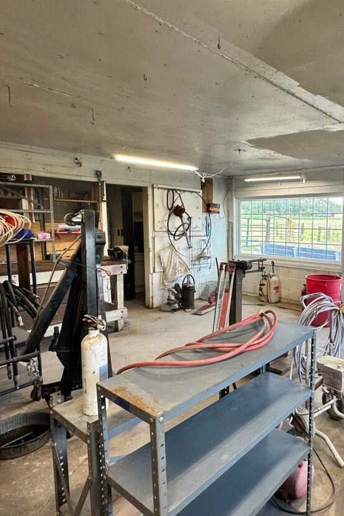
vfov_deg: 73.7
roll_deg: -1.1
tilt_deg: -7.4
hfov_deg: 50.3
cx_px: 270
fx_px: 344
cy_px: 262
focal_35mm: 24
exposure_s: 1/120
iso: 64
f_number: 2.2
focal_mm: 2.22
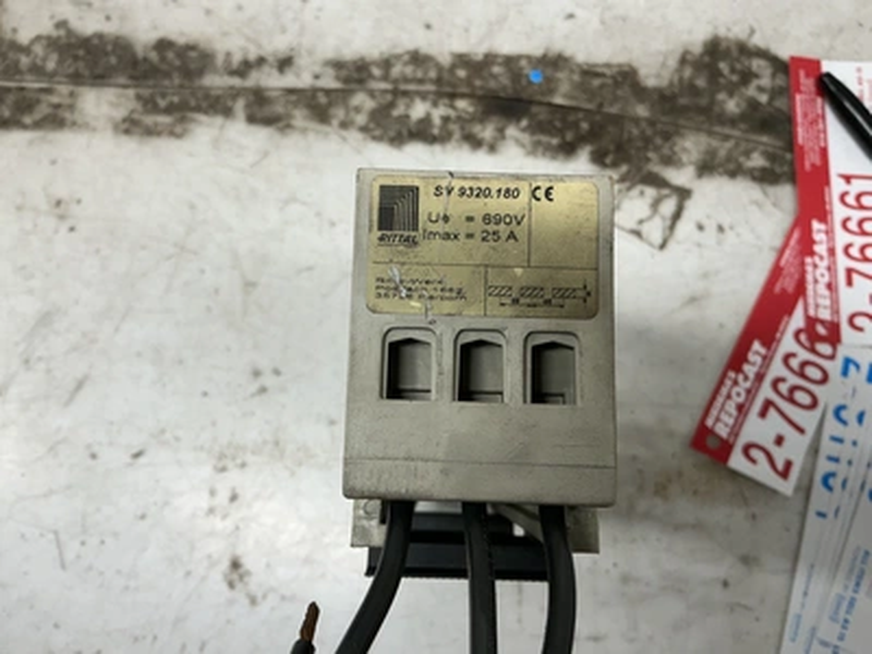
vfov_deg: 49.7
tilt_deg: -79.6
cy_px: 327
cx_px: 436
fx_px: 705
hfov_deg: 63.4
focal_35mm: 28
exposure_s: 1/120
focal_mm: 3
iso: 40
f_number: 1.8
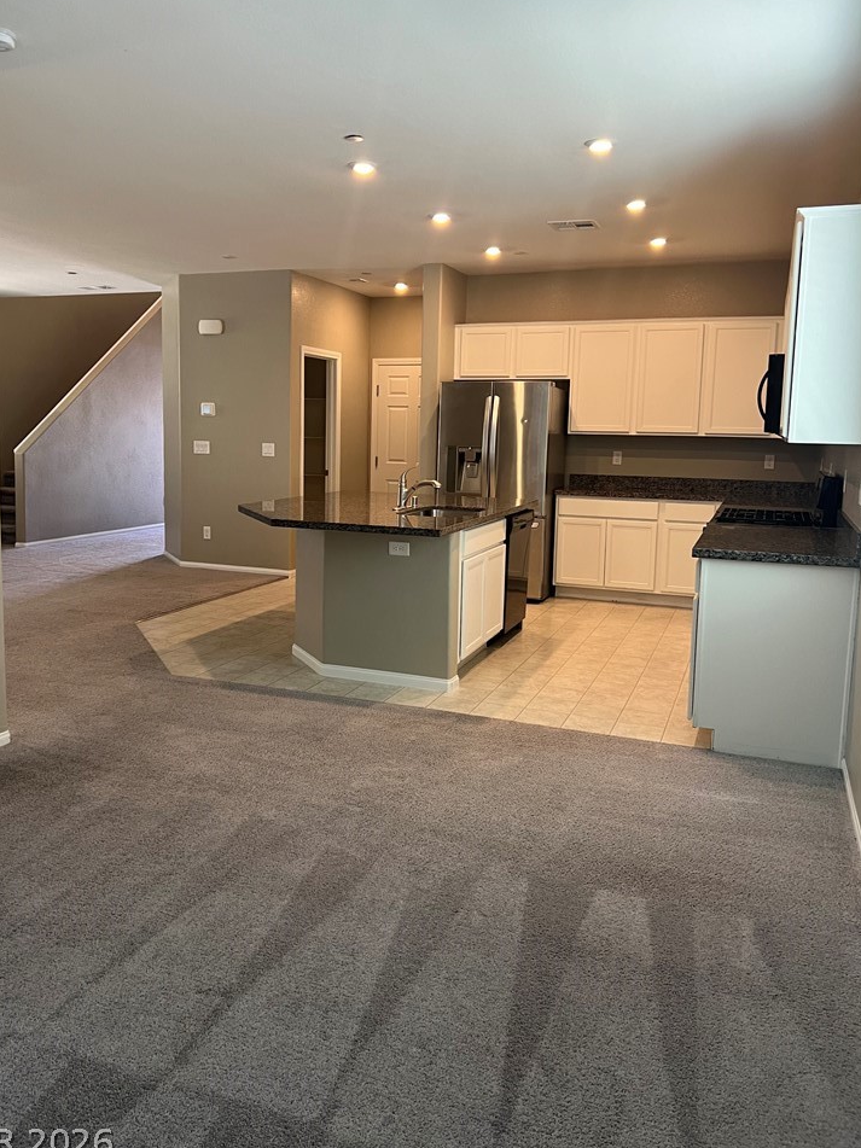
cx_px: 403
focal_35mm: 28
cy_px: 552
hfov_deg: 49.7
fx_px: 929
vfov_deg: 63.4
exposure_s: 1/60
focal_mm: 5.7
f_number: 1.5
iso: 80
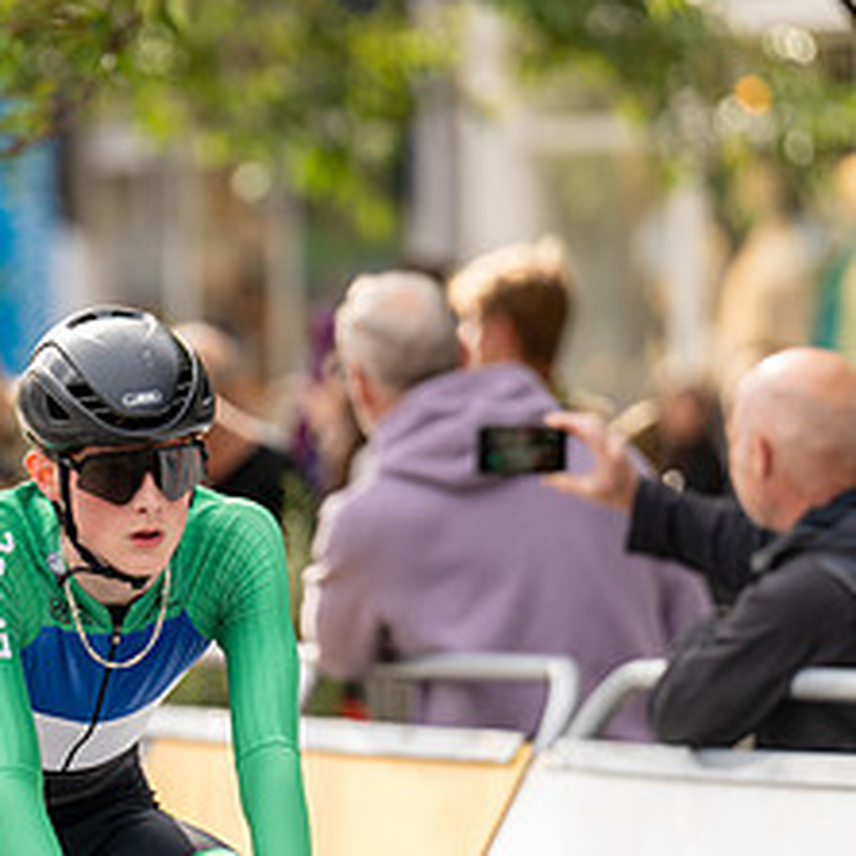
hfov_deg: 4.1
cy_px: 492
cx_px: 93
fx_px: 12058
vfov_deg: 4.1
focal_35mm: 431
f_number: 3.2
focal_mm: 194
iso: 400
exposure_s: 1/1000
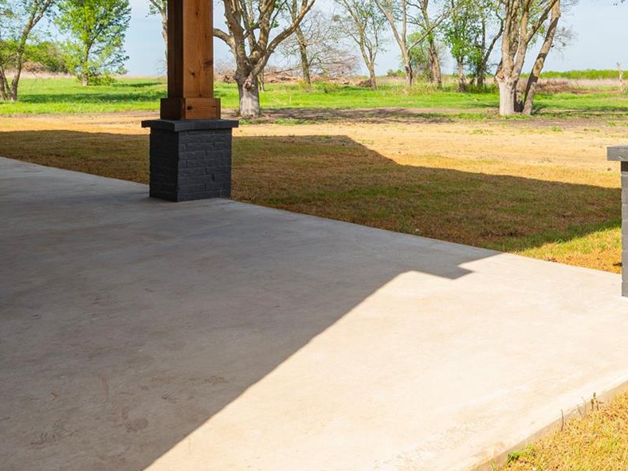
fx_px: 726
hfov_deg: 44.7
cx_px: 494
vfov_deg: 34.8
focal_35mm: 40
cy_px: 92
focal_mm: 16
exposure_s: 1/320
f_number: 7.1
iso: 100
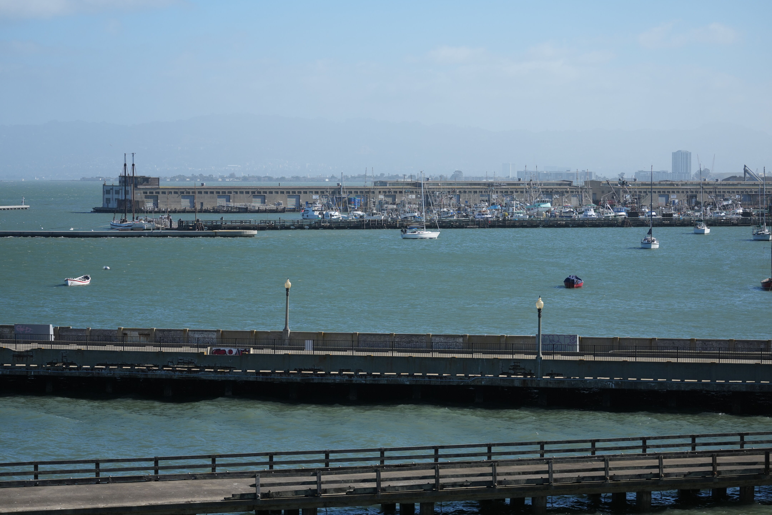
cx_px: 386
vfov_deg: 13.7
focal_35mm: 100
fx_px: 2144
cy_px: 258
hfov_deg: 20.4
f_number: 4.5
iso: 400
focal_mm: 100
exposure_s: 1/2500
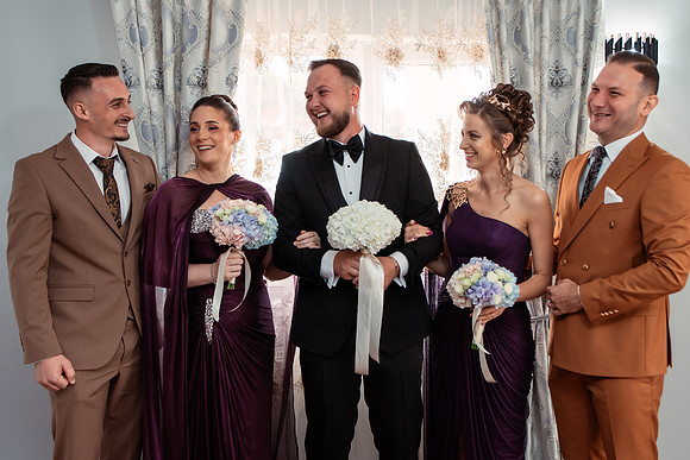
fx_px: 689
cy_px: 224
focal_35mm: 36
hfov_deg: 53.2
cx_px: 354
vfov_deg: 37.0
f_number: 2.8
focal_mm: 35
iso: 500
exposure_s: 1/250
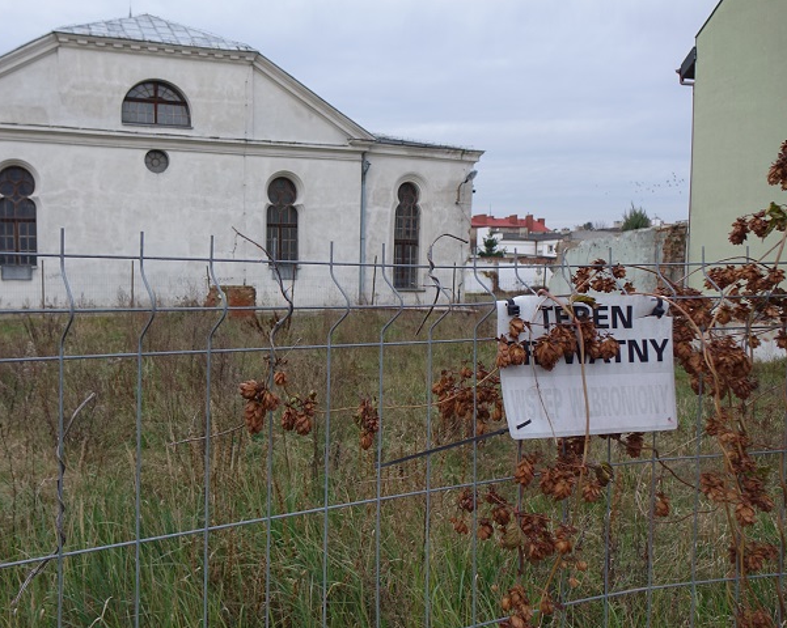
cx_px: 275
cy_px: 320
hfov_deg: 57.7
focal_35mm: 30
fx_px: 698
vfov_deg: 48.5
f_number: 2.8
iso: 125
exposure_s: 1/200
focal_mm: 8.81
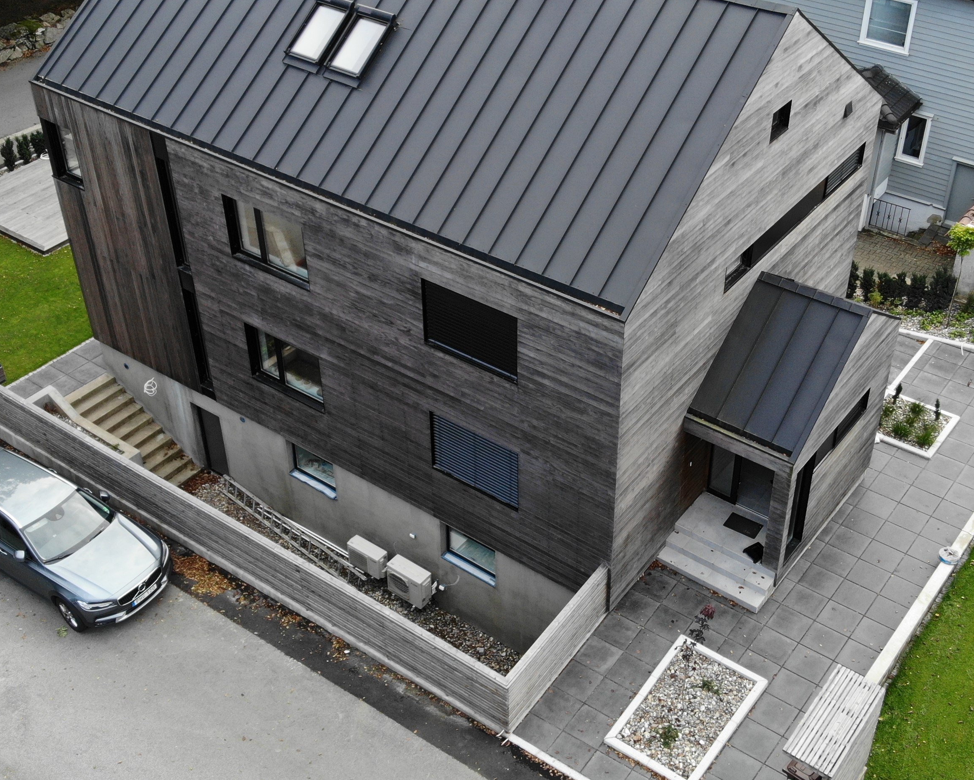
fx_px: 1182
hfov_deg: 44.7
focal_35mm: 41
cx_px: 531
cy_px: 354
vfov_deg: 36.5
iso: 100
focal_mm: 4.5
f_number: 2.8
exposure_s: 1/127
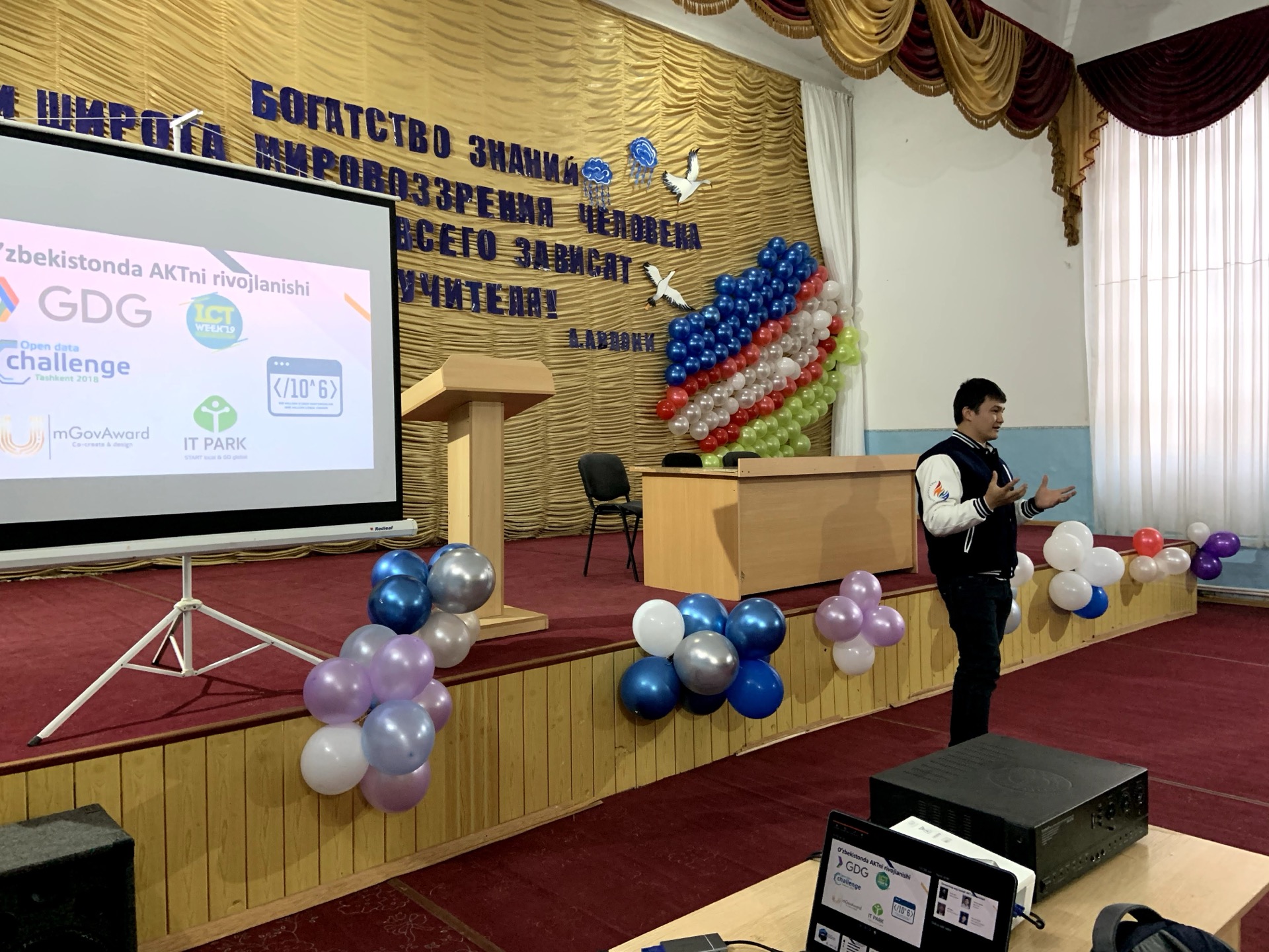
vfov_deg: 53.1
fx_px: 953
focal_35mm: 26
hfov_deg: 67.3
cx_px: 634
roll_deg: +0.7
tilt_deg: -1.9
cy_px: 476
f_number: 1.8
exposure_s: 1/50
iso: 320
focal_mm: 4.25
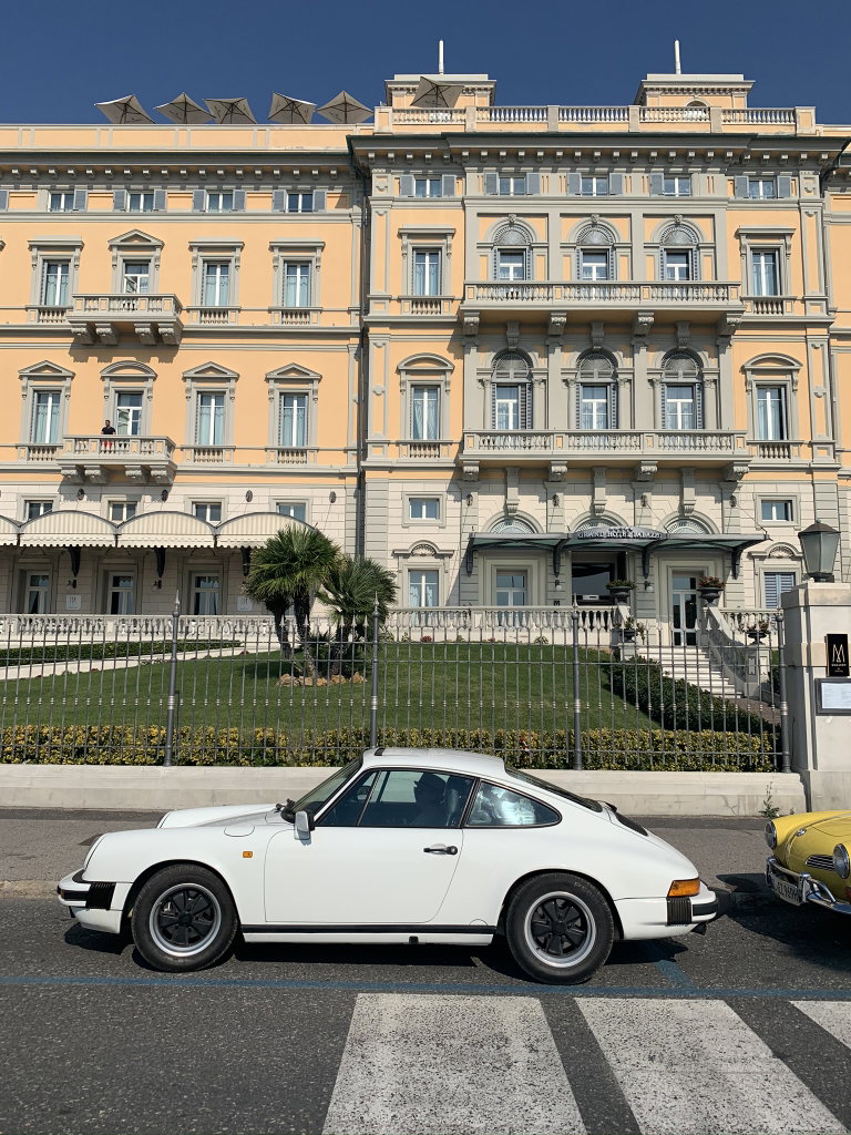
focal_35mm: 26
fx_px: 852
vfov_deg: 67.3
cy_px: 568
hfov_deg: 53.1
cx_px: 426
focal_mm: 4.25
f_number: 1.8
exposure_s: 1/5405
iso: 25
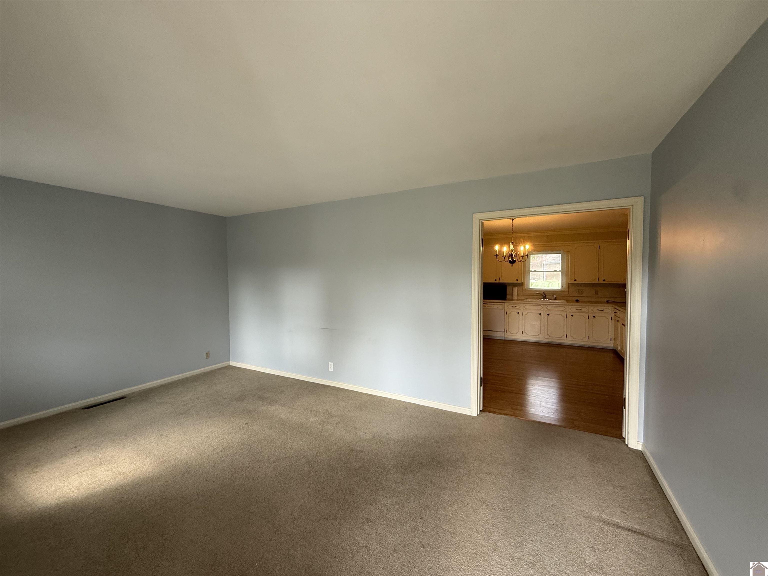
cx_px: 384
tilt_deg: -1.8
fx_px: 311
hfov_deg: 102.1
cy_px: 288
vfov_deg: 85.7
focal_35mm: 14
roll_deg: +0.2
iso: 160
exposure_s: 1/99
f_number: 2.2
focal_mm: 2.22
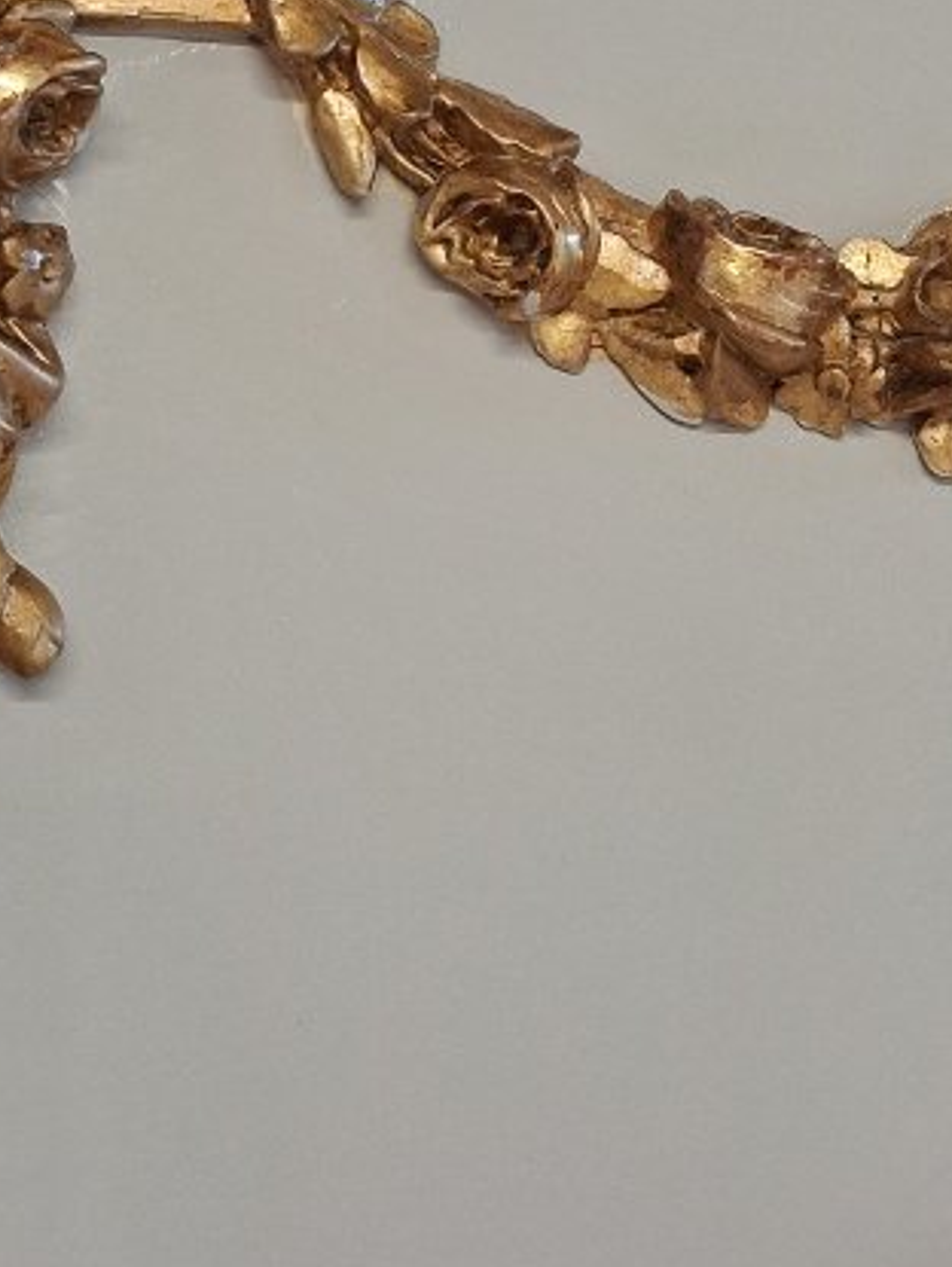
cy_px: 446
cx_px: 494
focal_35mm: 78
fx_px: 2856
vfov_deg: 24.9
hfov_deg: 18.9
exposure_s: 1/50
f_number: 1.8
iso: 250
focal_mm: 4
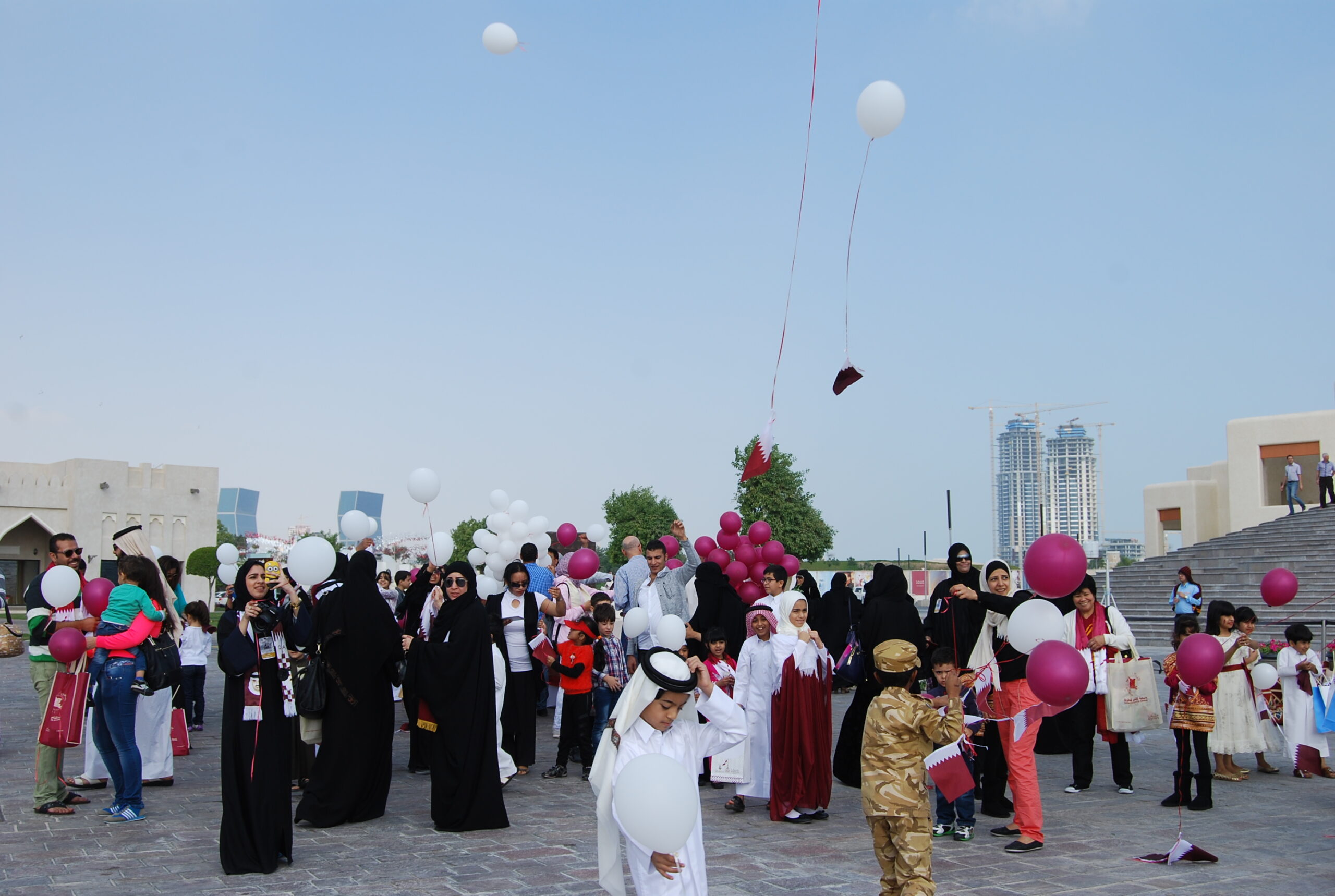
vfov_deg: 37.0
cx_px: 668
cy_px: 448
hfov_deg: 53.0
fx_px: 1338
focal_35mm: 36
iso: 100
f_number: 8
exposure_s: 1/250
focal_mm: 24
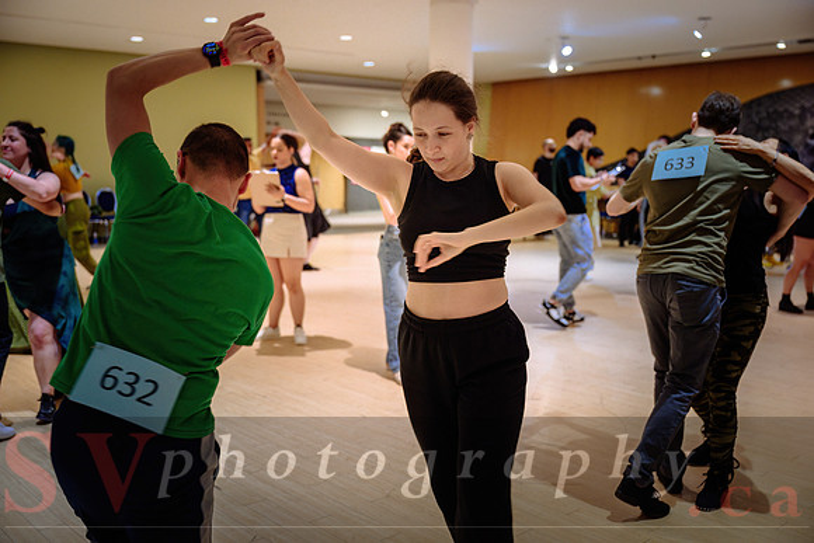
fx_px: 837
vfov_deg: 36.0
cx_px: 407
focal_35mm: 37
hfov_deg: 51.9
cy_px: 272
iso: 1600
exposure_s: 1/125
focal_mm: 37
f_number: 2.8
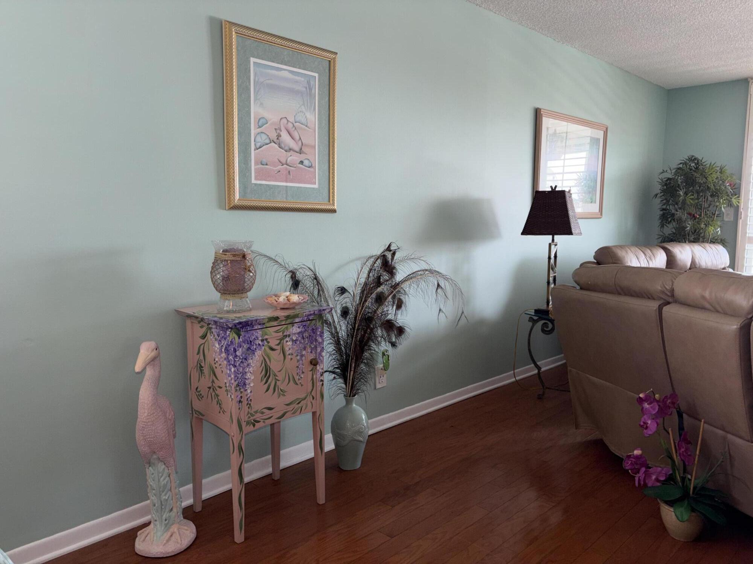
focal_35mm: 26
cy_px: 282
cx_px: 376
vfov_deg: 53.1
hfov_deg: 67.3
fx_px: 566
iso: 32
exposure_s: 1/31
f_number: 1.6
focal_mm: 5.96
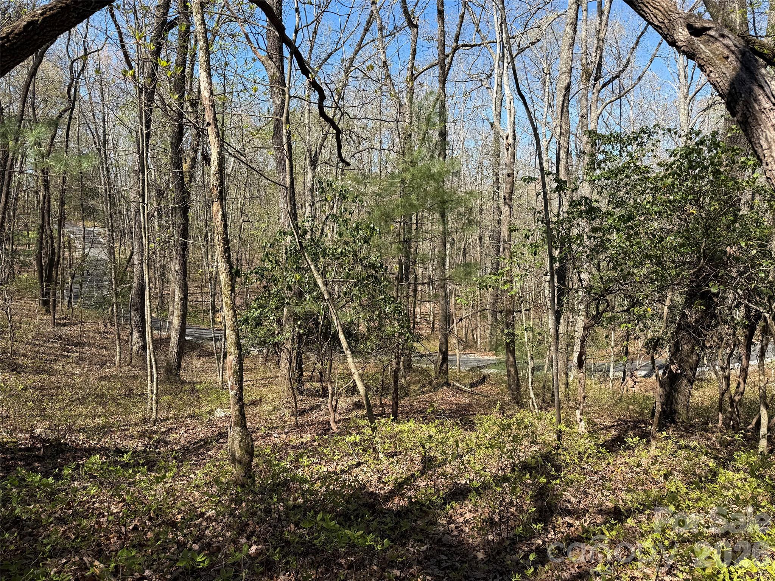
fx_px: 537
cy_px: 290
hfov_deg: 71.6
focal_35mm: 24
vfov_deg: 56.8
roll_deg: +1.1
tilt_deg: -6.1
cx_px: 388
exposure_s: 1/1770
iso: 80
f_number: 1.78
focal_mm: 6.76
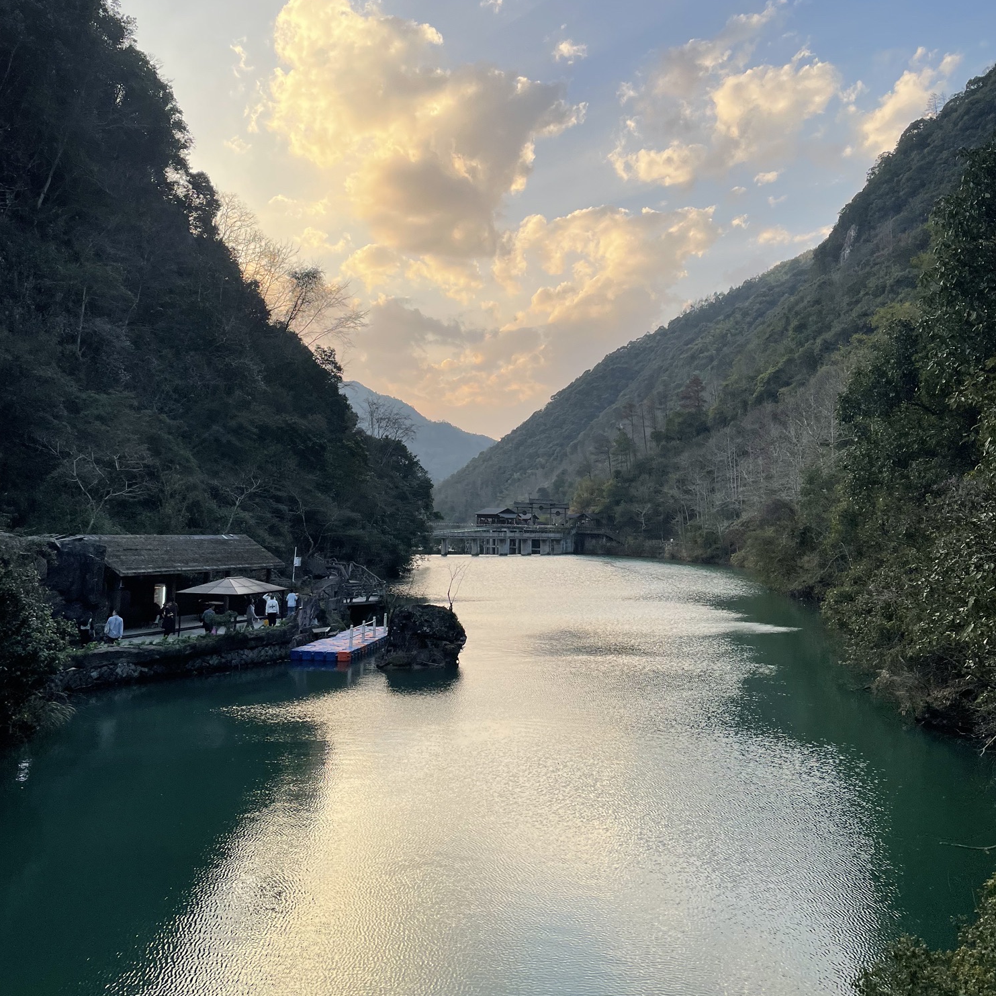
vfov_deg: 52.2
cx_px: 502
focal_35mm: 31
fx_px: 1009
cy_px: 406
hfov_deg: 52.5
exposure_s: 1/561
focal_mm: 4.2
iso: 32
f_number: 1.6
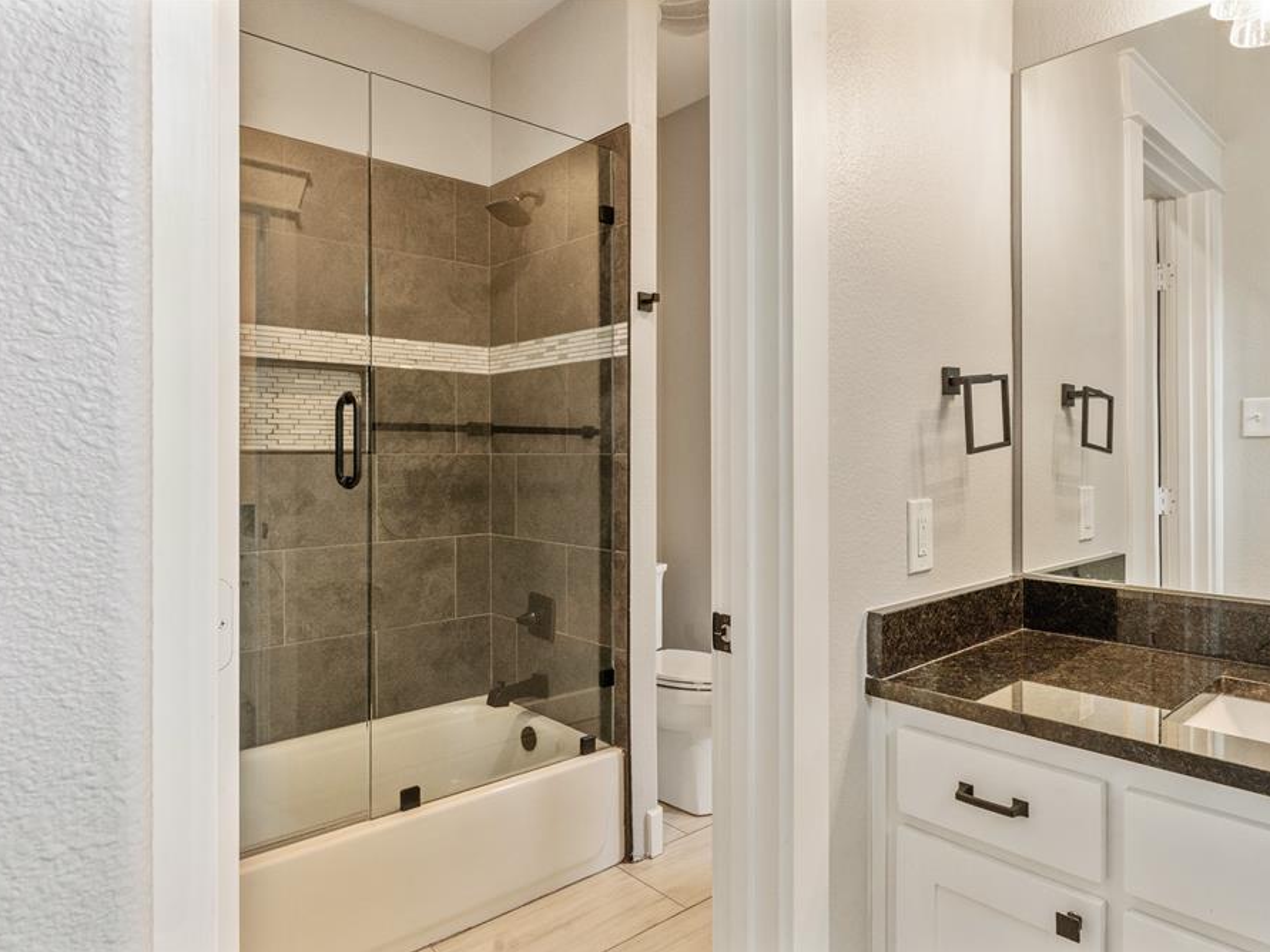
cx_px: 621
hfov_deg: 77.5
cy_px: 483
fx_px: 791
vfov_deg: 62.1
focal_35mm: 22
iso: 400
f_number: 11
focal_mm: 19.5
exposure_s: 1/20
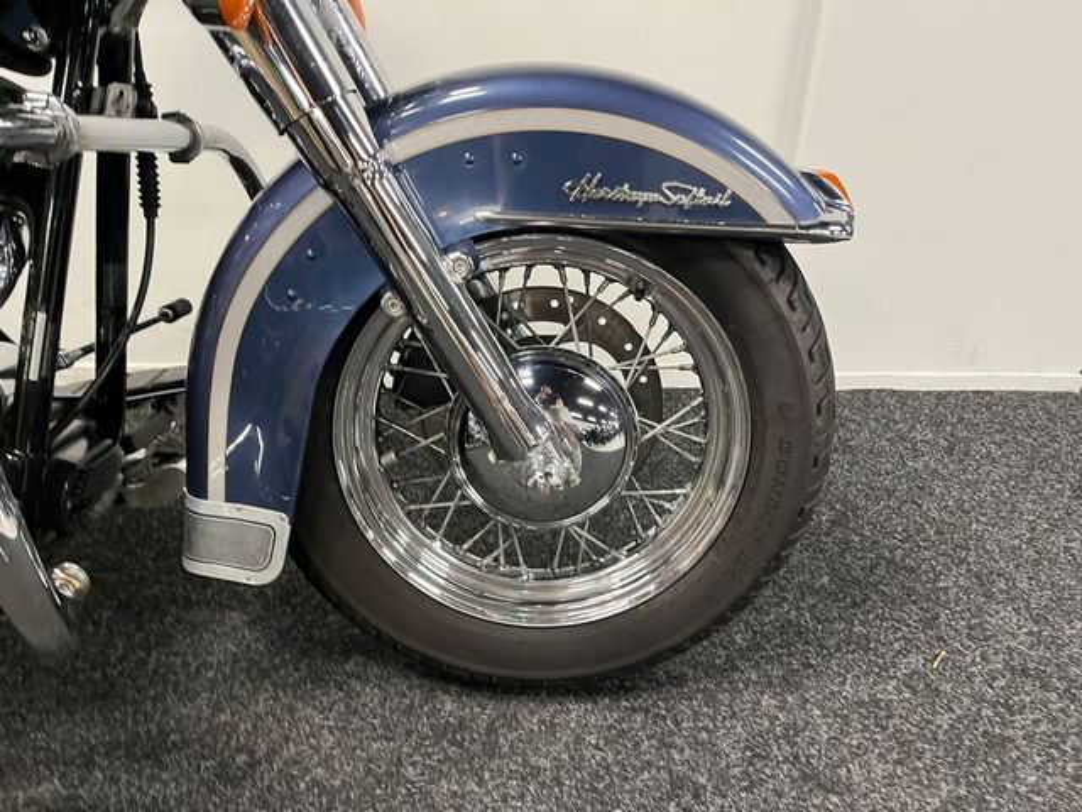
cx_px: 541
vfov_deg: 53.1
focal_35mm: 26
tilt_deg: -27.0
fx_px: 813
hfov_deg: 67.3
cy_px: 406
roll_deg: +3.4
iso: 250
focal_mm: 5.1
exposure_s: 1/50
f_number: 1.6
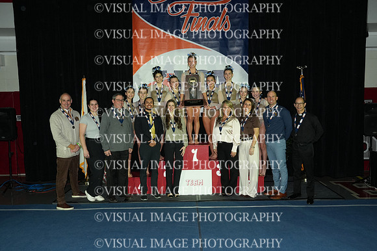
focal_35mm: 33
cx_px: 188
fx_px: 345
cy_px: 126
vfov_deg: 39.9
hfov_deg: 57.3
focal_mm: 22
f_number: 8
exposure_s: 1/125
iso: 1250
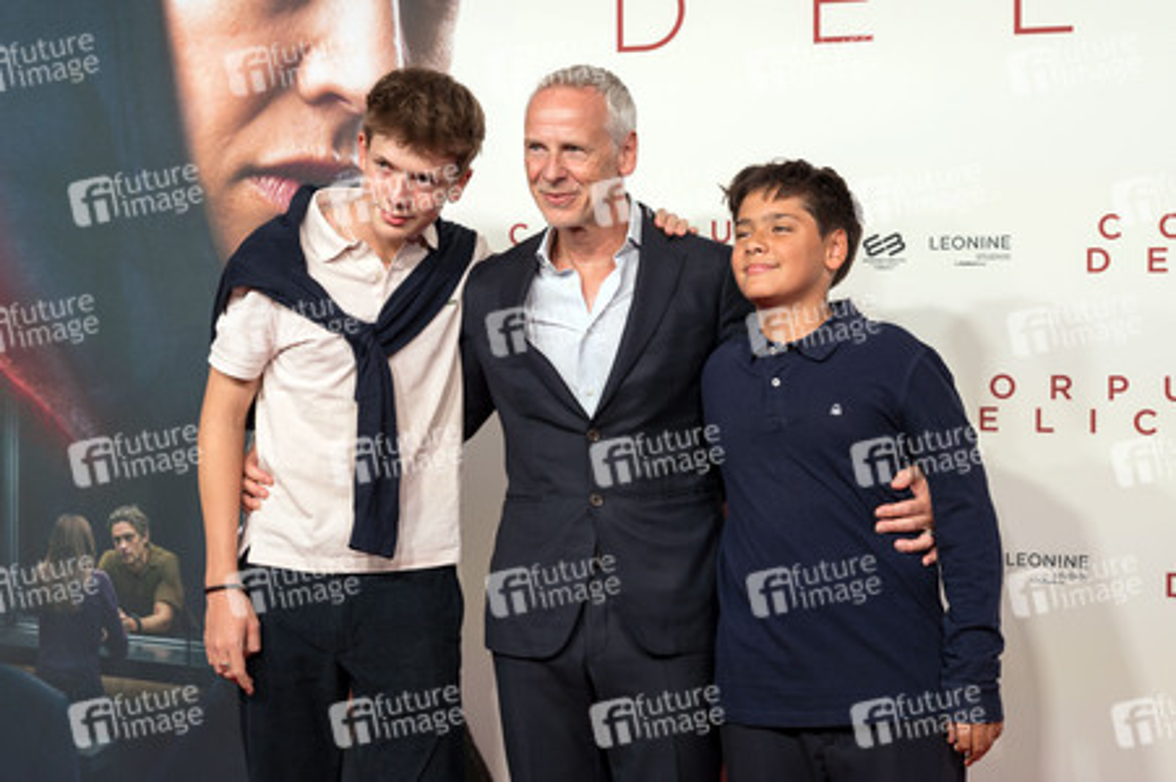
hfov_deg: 36.9
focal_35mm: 54
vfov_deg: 25.0
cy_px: 391
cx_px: 588
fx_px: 1763
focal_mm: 54
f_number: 4
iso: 320
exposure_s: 1/160
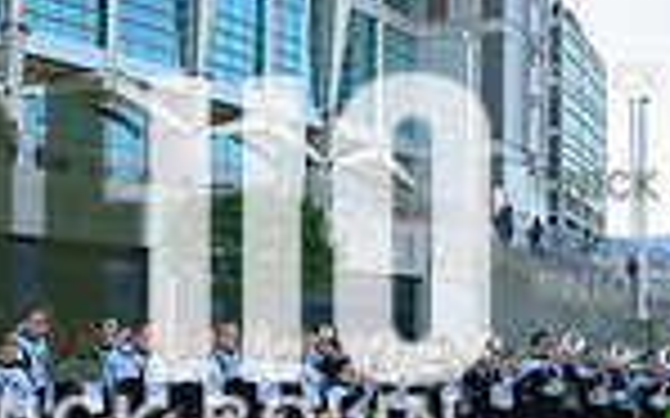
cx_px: 171
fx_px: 1734
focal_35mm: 95
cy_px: 290
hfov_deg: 21.7
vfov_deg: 13.7
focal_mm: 24
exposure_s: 1/640
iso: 800
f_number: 8
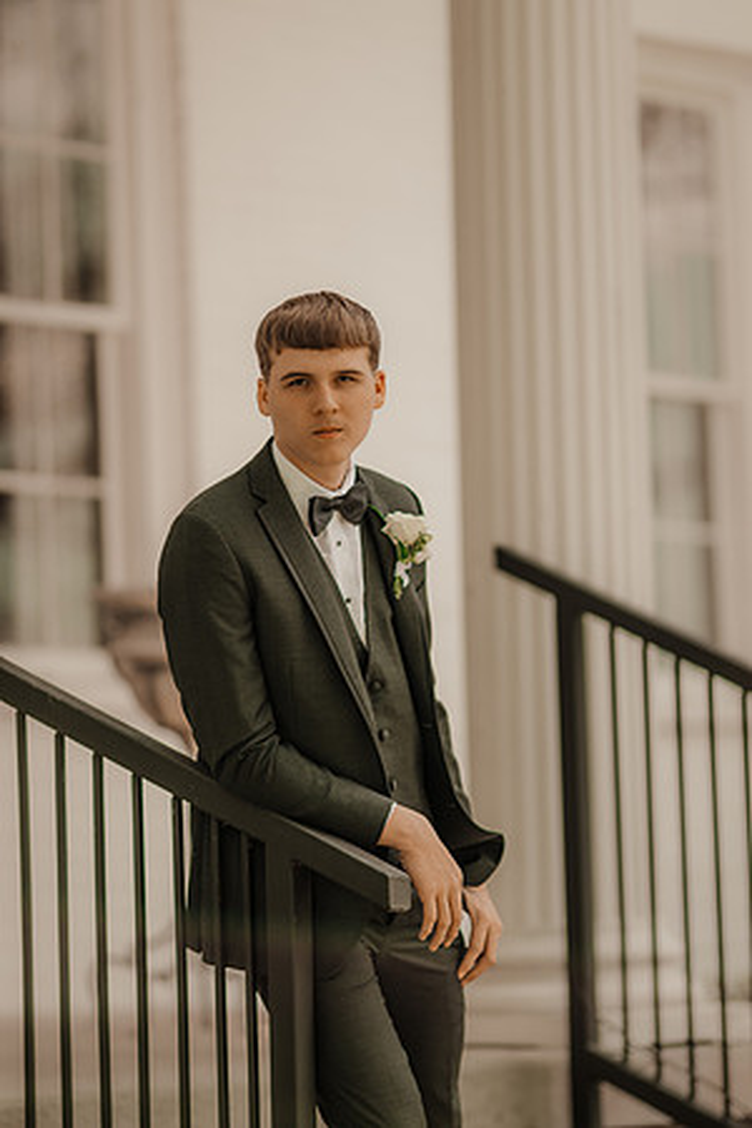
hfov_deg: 8.7
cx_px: 376
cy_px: 564
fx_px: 4919
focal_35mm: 157
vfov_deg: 13.1
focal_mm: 105
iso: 64
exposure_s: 1/1000
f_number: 1.4
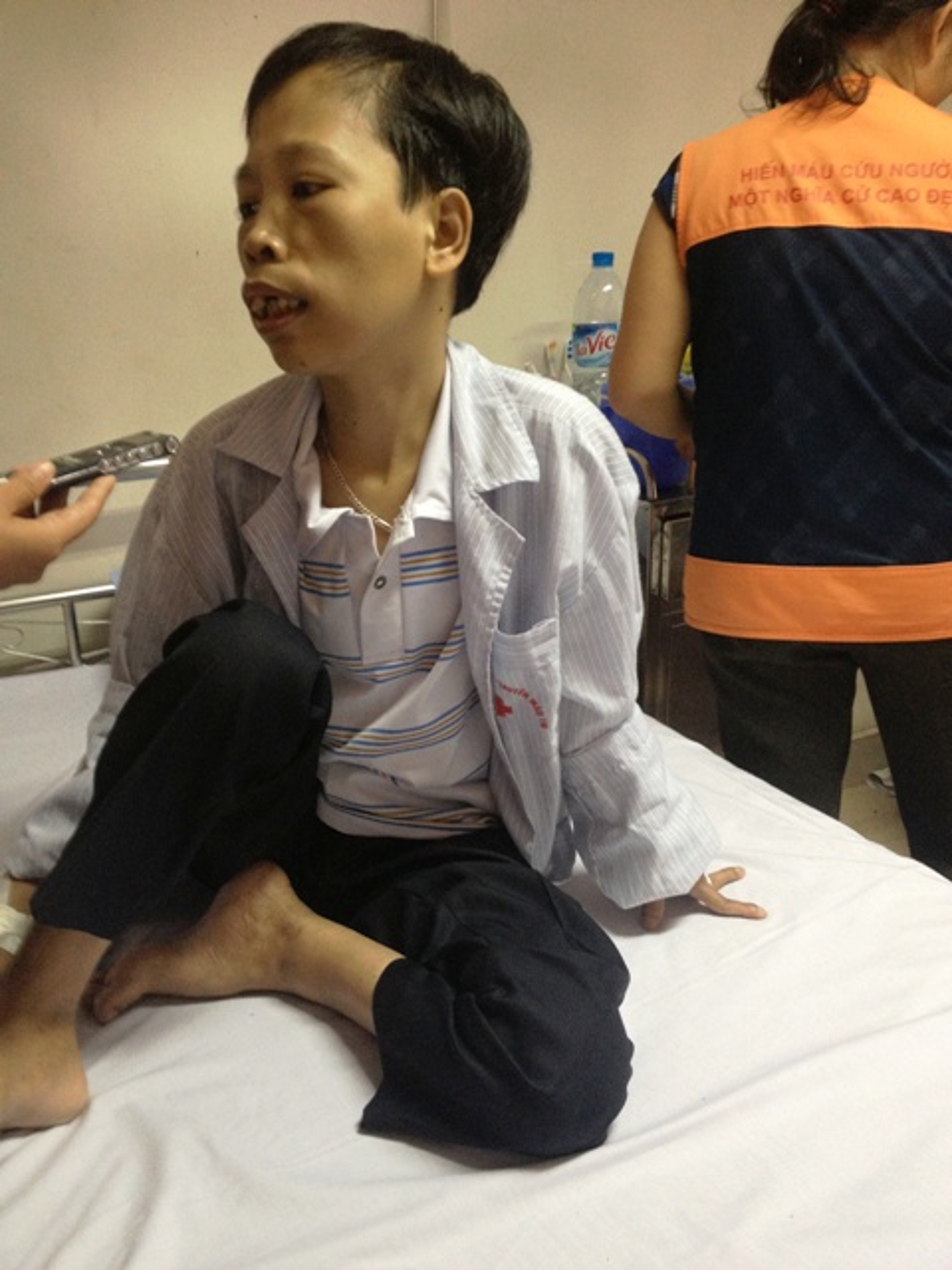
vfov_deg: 52.6
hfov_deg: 40.7
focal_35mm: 35
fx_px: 1283
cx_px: 476
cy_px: 635
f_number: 2.4
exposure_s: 1/20
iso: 160
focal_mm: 4.28
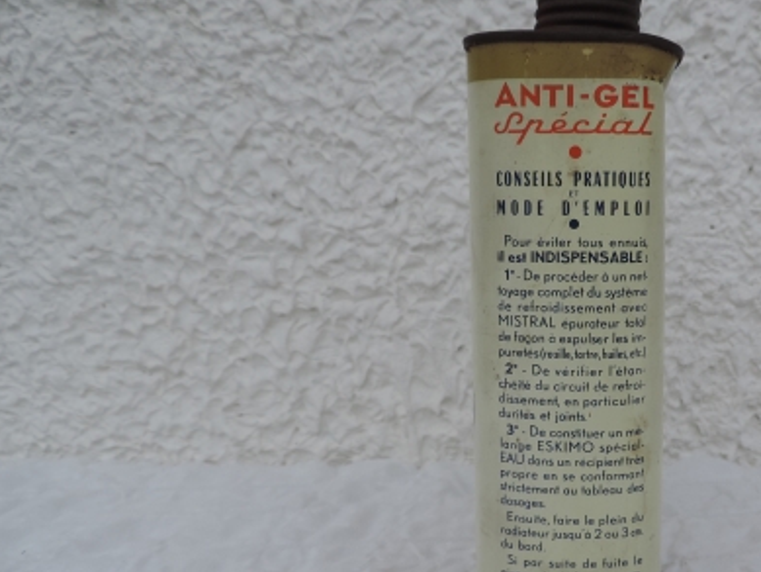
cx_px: 577
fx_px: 814
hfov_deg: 48.1
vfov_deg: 38.5
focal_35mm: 37
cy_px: 355
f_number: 3
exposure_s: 1/200
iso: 80
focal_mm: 4.3
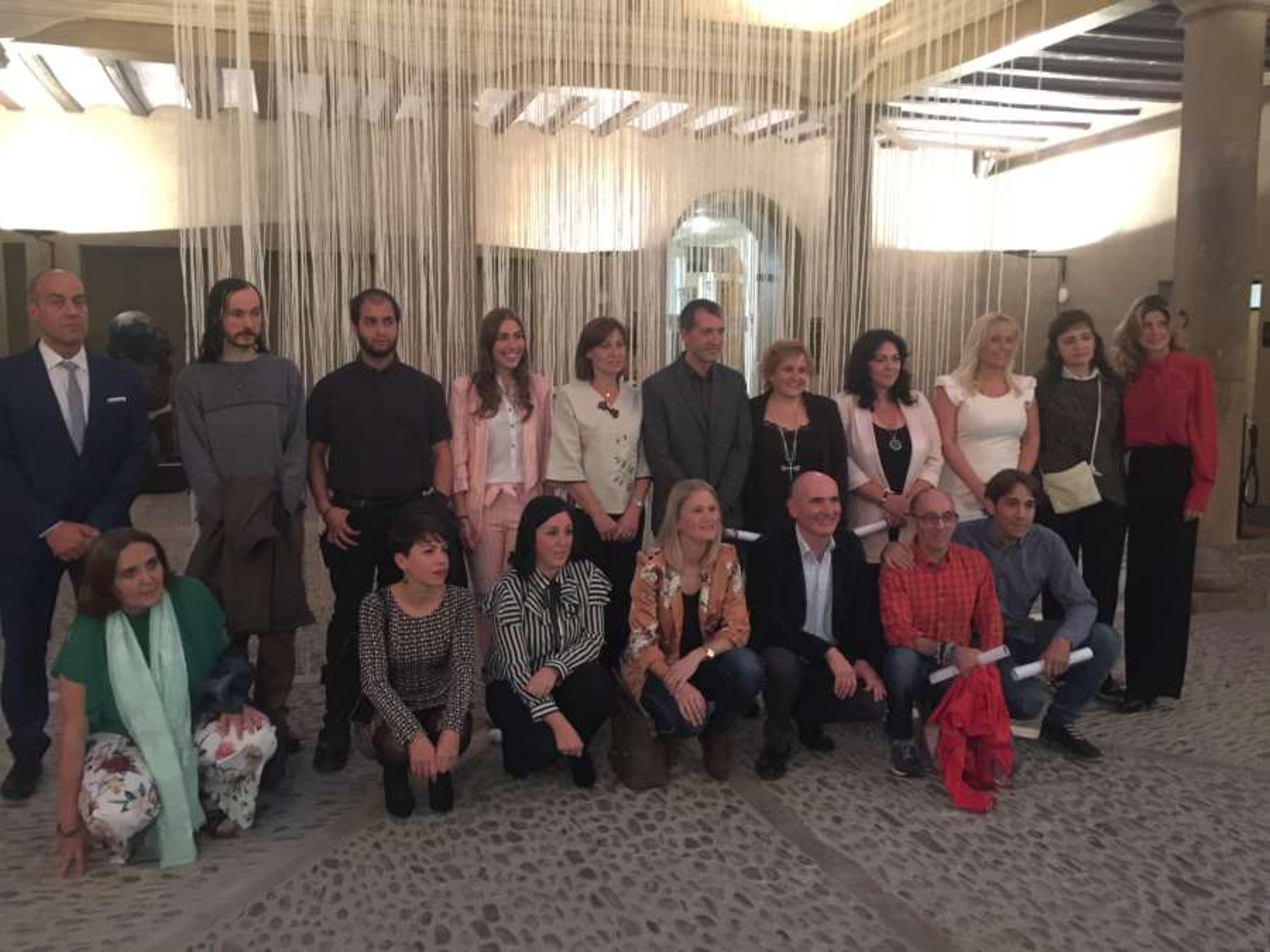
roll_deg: -0.9
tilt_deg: -7.0
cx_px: 635
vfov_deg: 48.2
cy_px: 476
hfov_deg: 61.7
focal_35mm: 29
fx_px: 1064
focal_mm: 4.15
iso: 200
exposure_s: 1/4
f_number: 2.2
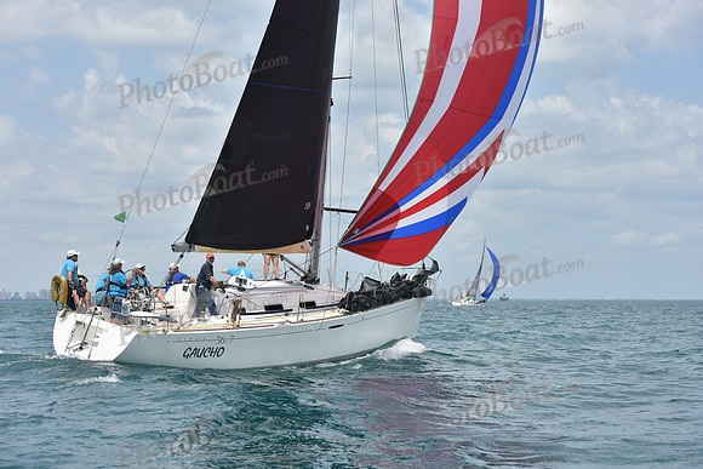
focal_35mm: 70
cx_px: 352
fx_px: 1367
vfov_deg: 19.5
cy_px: 234
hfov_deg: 28.8
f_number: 8
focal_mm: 70
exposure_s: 1/1250
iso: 250
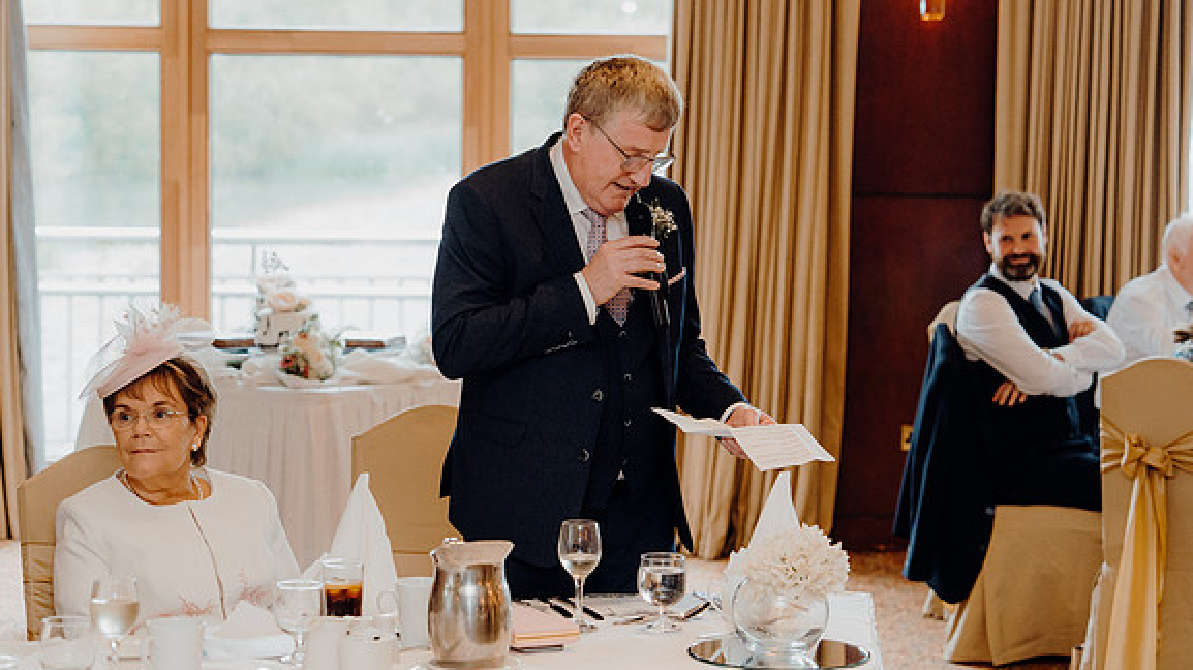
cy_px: 361
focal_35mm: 98
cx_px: 595
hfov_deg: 21.8
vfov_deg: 12.3
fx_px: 3099
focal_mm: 62
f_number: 2.8
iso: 1250
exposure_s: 1/200
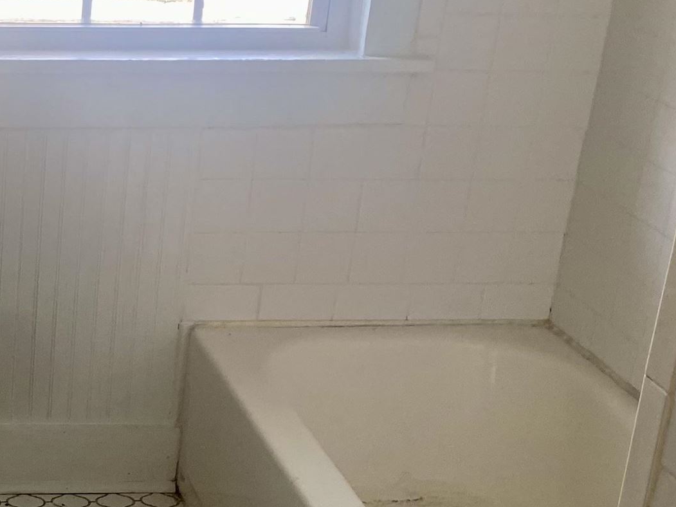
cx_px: -84
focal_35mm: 76
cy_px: 254
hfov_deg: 23.9
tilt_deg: -21.9
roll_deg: -1.4
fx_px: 1484
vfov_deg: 19.4
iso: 125
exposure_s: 1/107
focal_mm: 4.25
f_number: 1.8
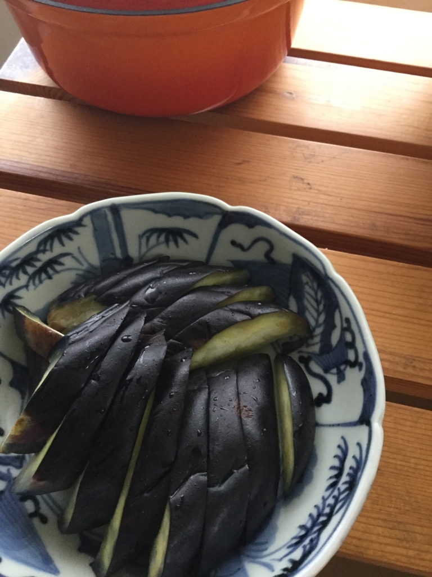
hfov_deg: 45.4
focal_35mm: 31
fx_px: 516
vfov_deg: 58.4
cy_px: 288
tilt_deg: -60.0
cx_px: 216
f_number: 2.4
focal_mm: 3.3
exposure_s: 1/30
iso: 160
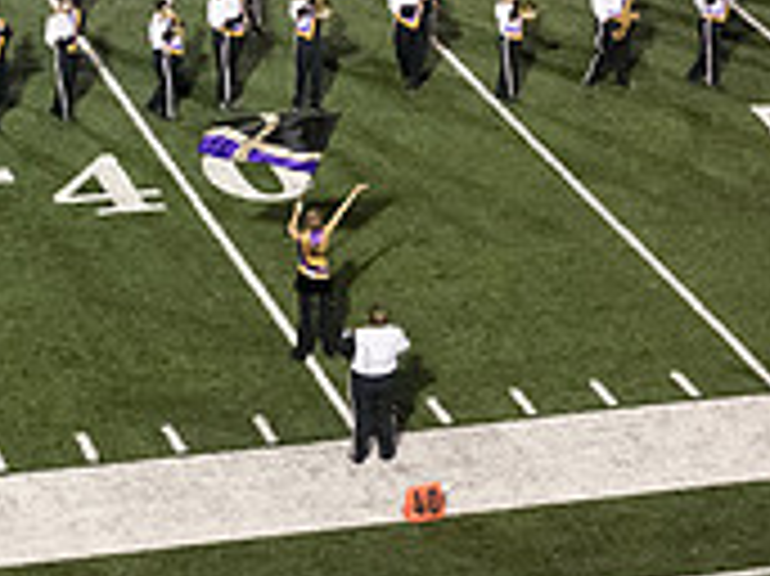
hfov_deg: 12.6
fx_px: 3490
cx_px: 432
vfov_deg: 9.4
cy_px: -52
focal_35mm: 157
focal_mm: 48
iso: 5000
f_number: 4.5
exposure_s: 1/320
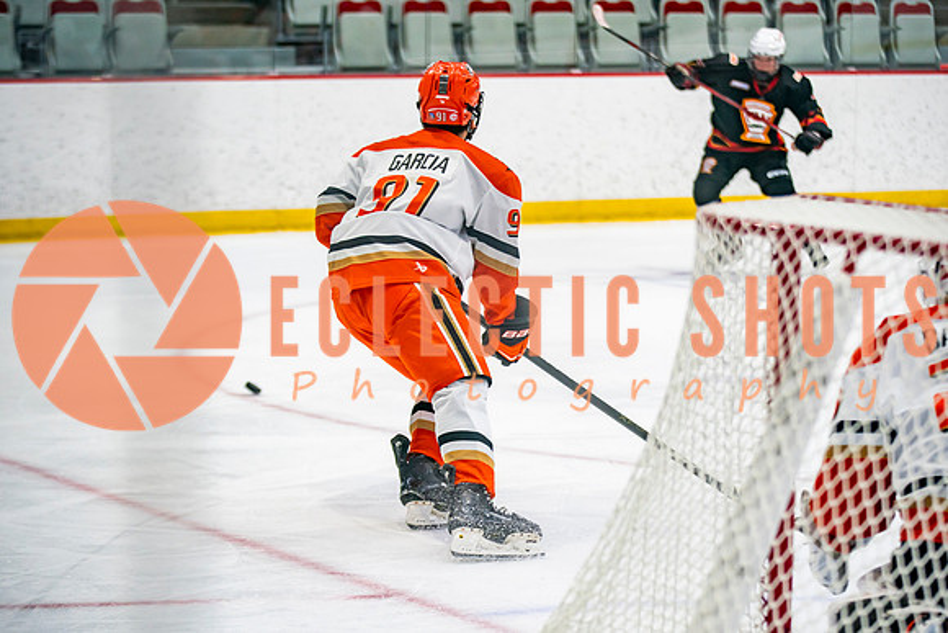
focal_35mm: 122
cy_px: 328
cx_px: 473
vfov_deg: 11.2
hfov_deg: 16.7
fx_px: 3221
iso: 1000
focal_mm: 110
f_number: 2.8
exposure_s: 1/640
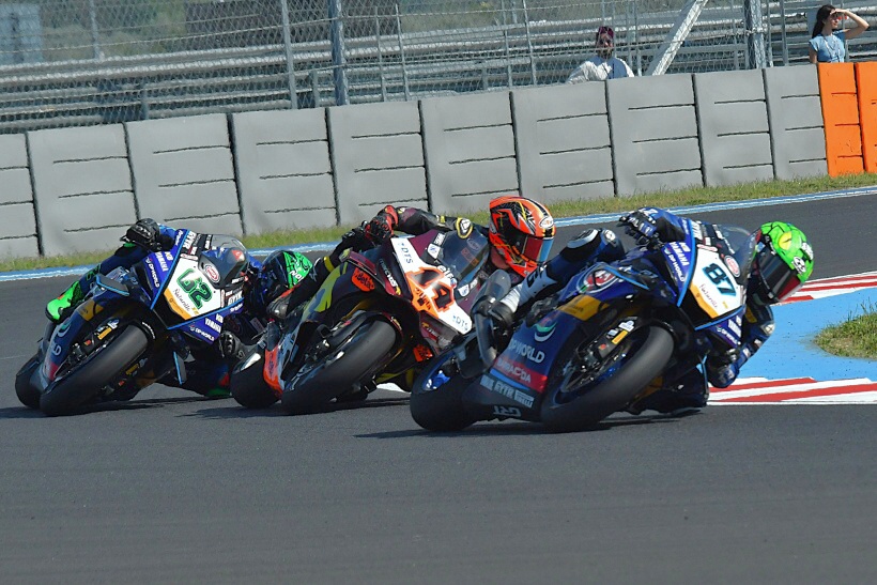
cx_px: 438
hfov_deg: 6.0
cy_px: 292
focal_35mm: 345
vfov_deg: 4.0
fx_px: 8406
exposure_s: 1/1250
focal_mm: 230
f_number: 16
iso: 800
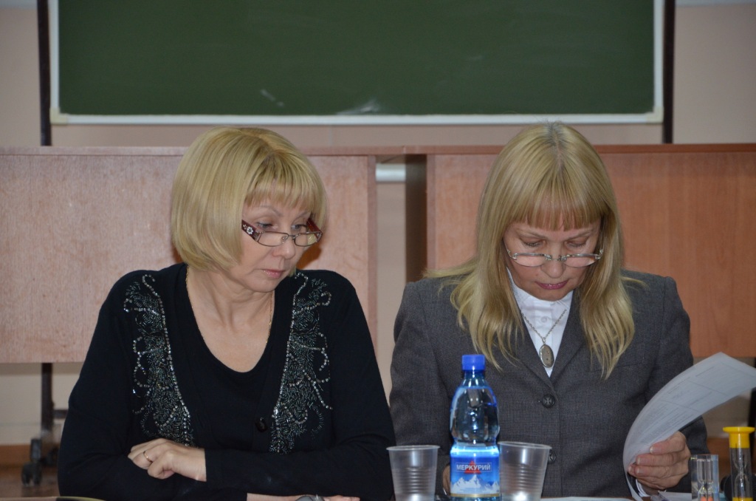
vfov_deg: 8.7
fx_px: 3300
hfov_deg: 13.1
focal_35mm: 158
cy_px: 250
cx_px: 378
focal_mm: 105
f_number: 5.6
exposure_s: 1/60
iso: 1000
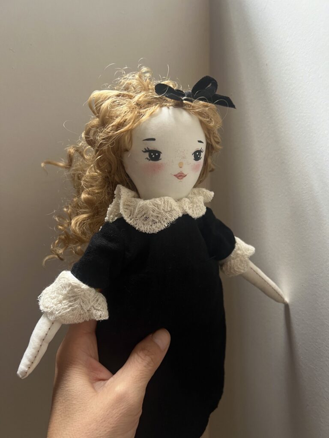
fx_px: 329
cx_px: 164
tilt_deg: -17.8
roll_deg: +1.6
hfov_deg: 53.1
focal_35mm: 26
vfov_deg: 67.3
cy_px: 219
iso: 160
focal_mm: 5.7
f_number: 1.5
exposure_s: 1/60
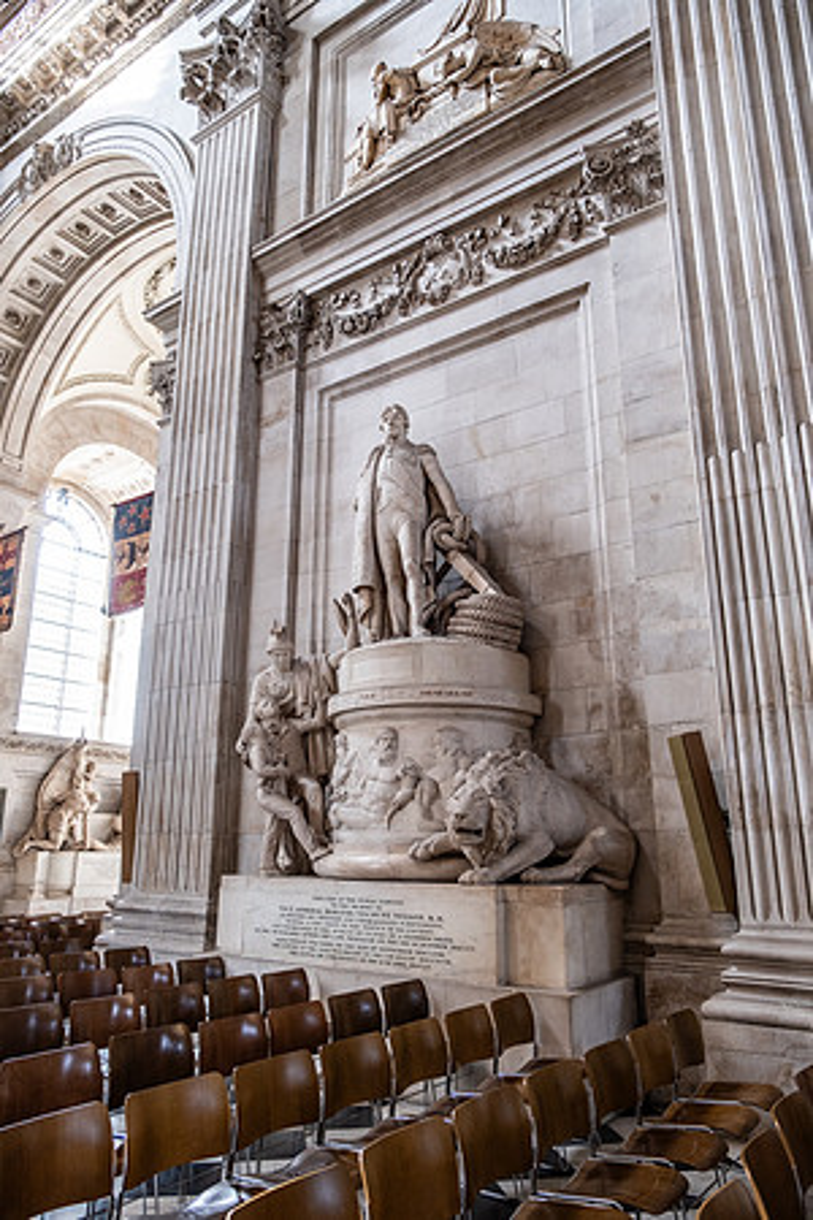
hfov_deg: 53.1
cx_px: 406
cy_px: 610
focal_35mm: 24
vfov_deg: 73.7
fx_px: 813
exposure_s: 1/30
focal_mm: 16
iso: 320
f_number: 2.8
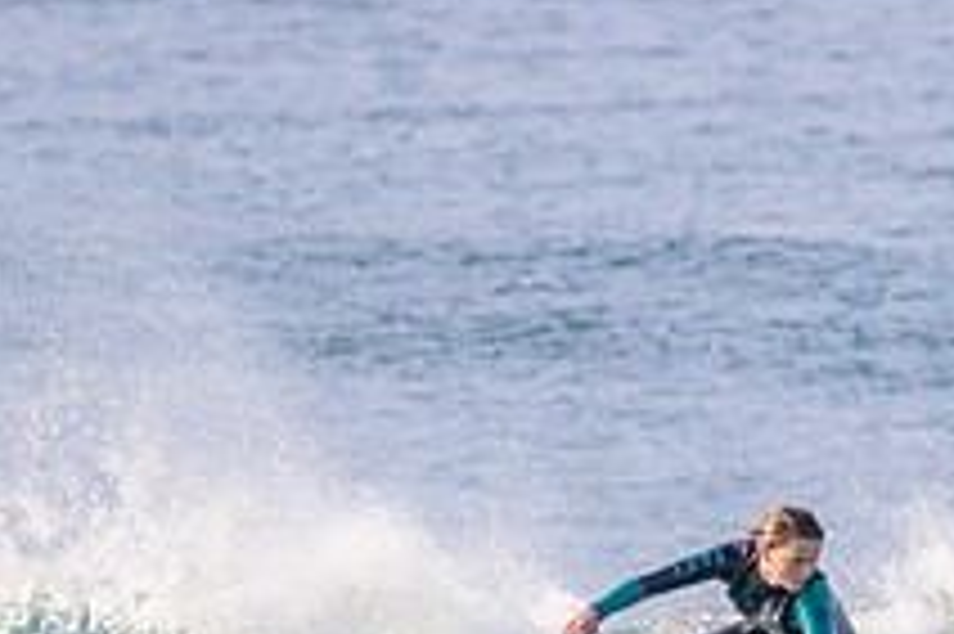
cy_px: 771
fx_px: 57935
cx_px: 936
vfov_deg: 0.6
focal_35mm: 2188
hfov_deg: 0.9
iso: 2500
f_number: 11
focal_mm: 800
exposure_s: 1/2000
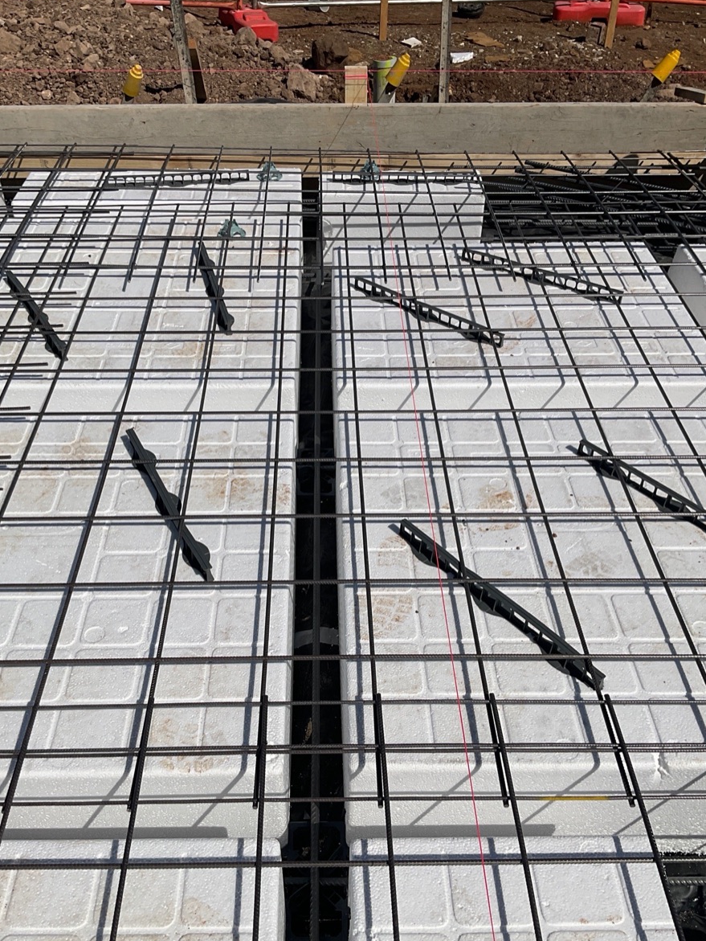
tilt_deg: -41.4
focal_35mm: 33
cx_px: 324
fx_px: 897
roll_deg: +1.0
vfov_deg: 55.3
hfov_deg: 42.9
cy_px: 512
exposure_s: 1/10204
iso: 20
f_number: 1.8
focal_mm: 3
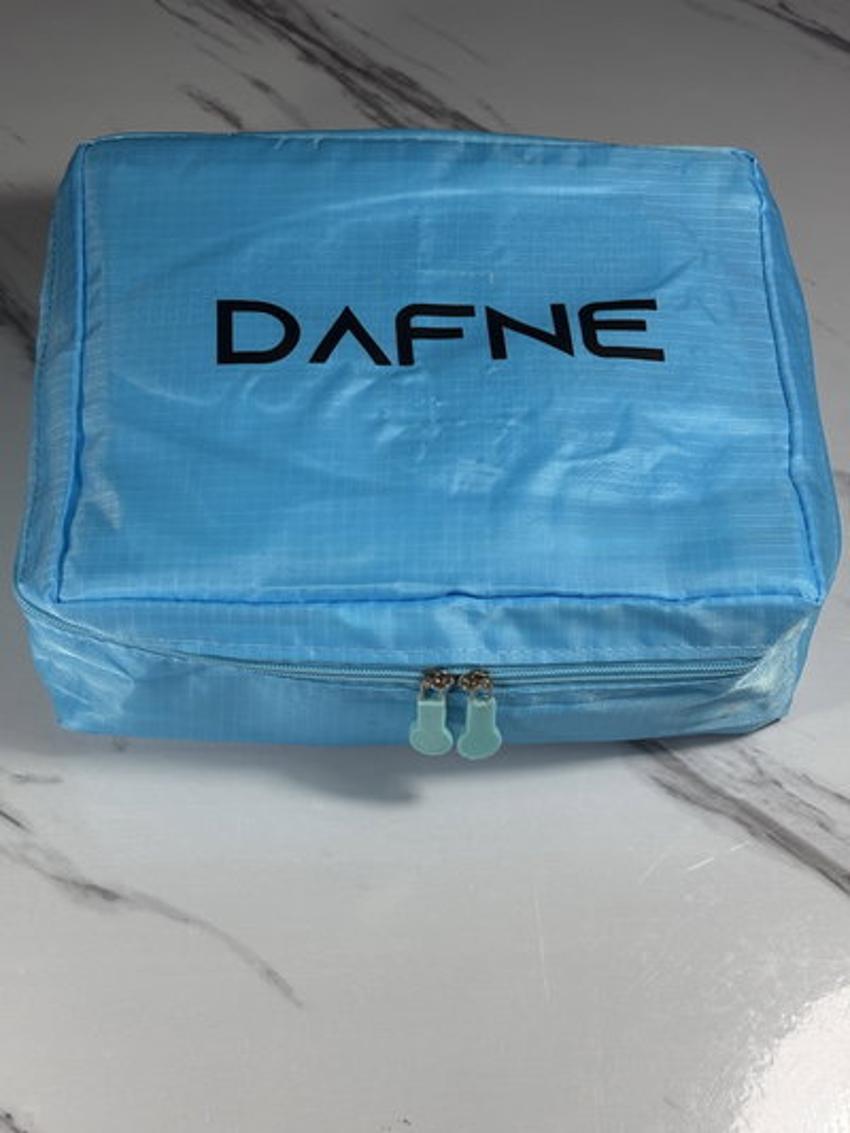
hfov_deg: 28.0
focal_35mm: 52
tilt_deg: -54.6
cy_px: 566
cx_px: 425
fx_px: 1702
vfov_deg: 36.8
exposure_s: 1/222
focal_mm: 5.96
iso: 50
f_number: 1.6
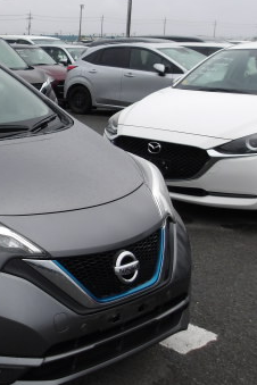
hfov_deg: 23.4
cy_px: 187
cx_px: -49
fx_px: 567
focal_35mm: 53
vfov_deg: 37.5
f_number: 3
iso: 100
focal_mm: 4.9
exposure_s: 1/596
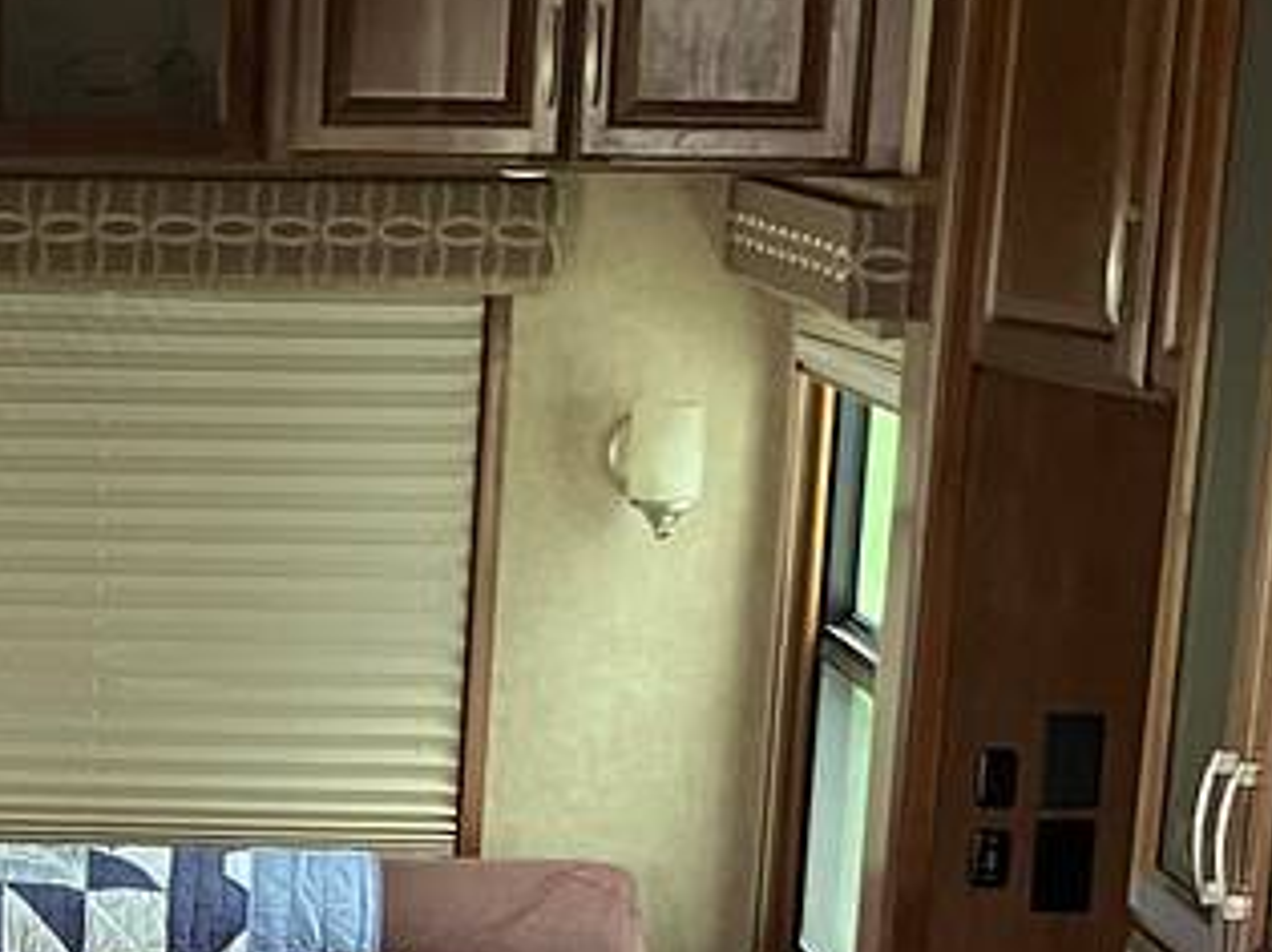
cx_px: -214
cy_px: 1222
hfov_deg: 20.7
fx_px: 3269
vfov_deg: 15.8
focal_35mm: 89
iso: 160
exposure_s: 1/48
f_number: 1.8
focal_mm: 3.99
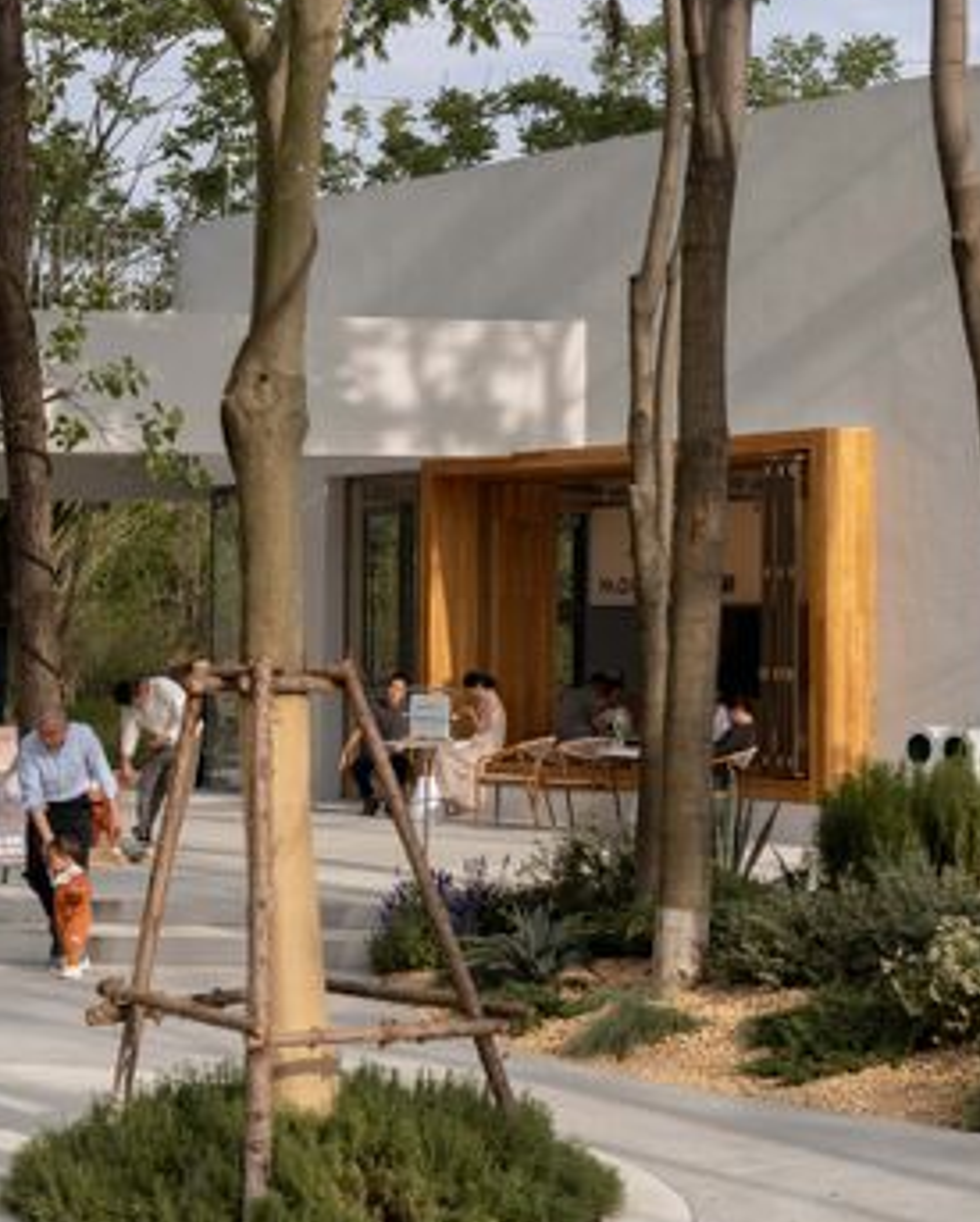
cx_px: 504
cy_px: 538
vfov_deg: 28.3
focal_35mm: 67
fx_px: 2426
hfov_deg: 22.8
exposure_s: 1/400
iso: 100
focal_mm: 57
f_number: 5.6
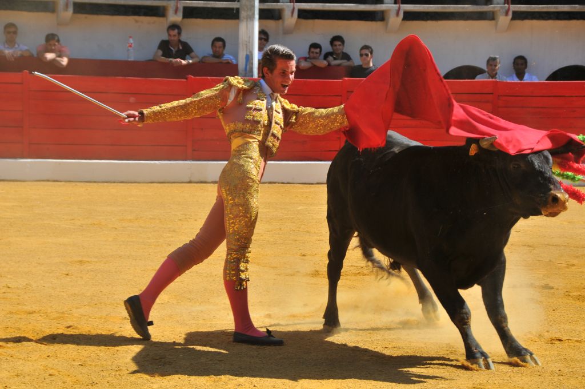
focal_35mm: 135
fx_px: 2191
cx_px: 292
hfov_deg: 15.2
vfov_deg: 10.1
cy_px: 194
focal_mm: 90
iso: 200
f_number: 8
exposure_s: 1/350
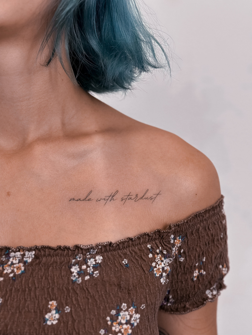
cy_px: 168
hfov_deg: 30.3
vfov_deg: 39.6
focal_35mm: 48
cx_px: 126
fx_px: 466
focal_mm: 6.86
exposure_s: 1/100
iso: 64
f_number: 1.8
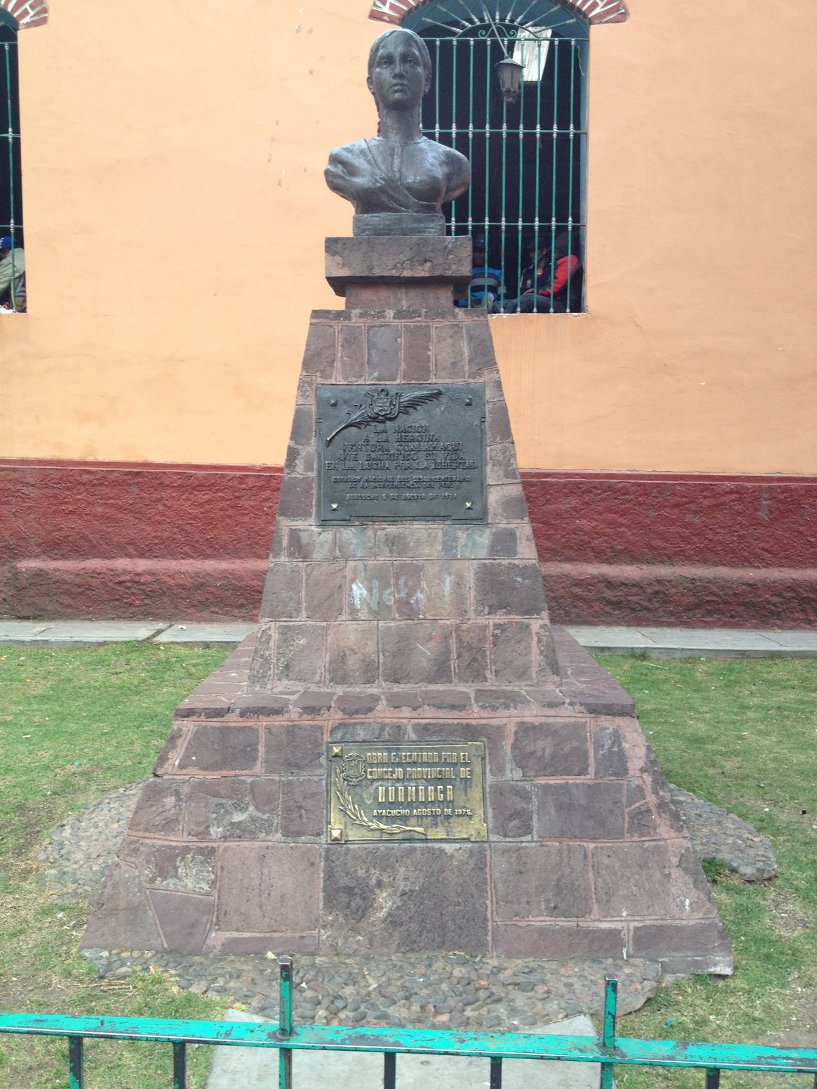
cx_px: 408
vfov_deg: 52.6
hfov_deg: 40.7
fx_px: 1101
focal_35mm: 35
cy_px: 544
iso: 64
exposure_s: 1/60
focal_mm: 4.28
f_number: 2.4
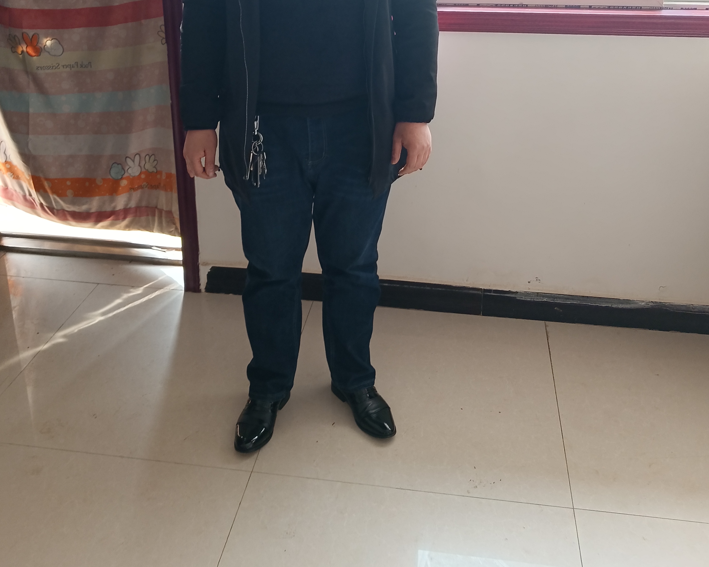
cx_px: 360
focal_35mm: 36
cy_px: 113
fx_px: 755
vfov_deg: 39.5
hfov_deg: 50.3
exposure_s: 1/100
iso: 121
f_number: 1.9
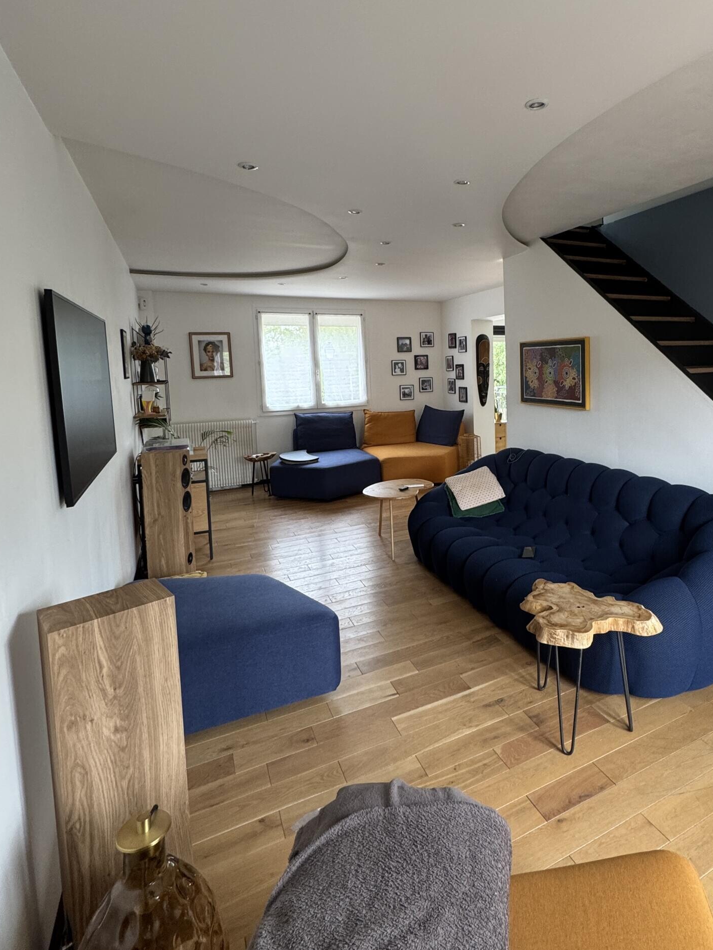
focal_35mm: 19
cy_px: 409
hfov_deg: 67.5
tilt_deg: -4.4
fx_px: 522
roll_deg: +1.9
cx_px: 453
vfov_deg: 84.2
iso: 160
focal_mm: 2.22
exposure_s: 1/50
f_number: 2.2
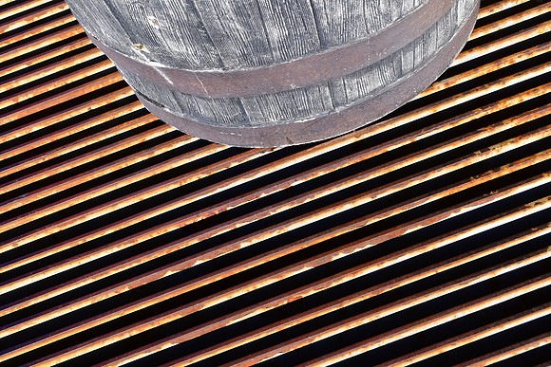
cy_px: 184
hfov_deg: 24.8
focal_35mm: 82
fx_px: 1255
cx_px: 276
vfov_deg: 16.7
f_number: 11
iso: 200
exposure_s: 1/125
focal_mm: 55
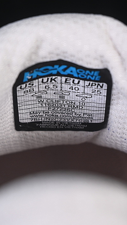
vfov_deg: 18.0
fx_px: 713
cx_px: 54
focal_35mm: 119
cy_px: 113
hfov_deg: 10.2
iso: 160
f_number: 7.1
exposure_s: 1/80
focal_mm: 50
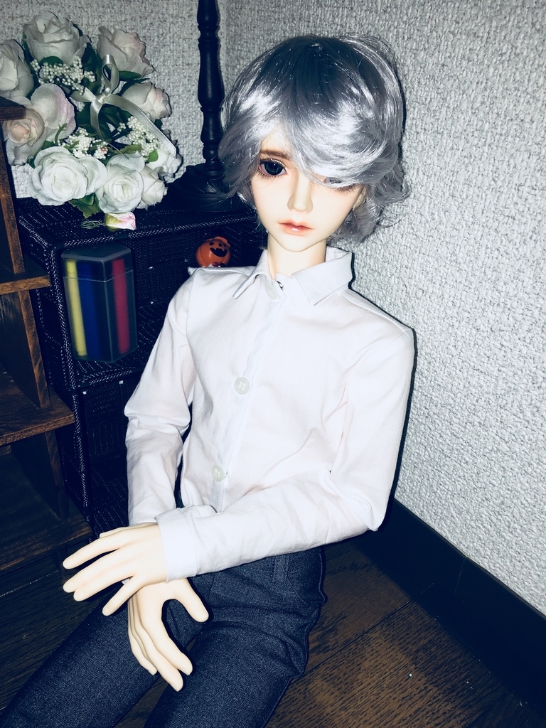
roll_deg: -4.4
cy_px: 364
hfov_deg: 48.2
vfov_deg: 61.7
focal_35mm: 29
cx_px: 273
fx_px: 610
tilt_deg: -29.2
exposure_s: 1/47
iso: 25
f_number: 2.2
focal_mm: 4.15
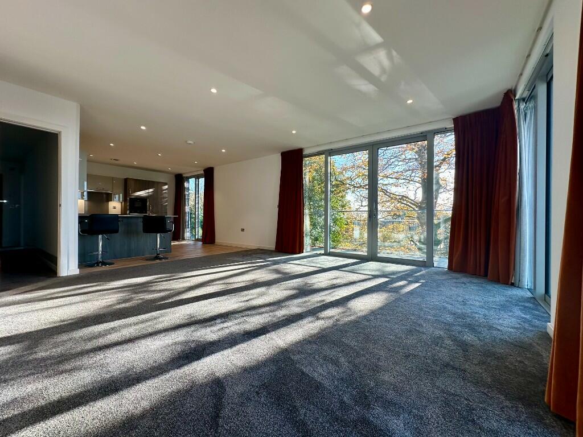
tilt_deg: +0.9
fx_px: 236
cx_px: 292
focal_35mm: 14
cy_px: 218
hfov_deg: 102.1
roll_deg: +0.1
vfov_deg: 85.7
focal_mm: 2.22
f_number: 2.2
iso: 40
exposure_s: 1/163
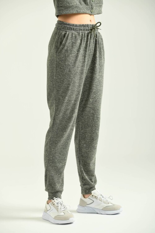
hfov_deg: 10.5
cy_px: 116
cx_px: 78
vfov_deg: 15.8
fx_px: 840
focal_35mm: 130
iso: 125
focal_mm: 130
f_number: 5.6
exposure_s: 1/160
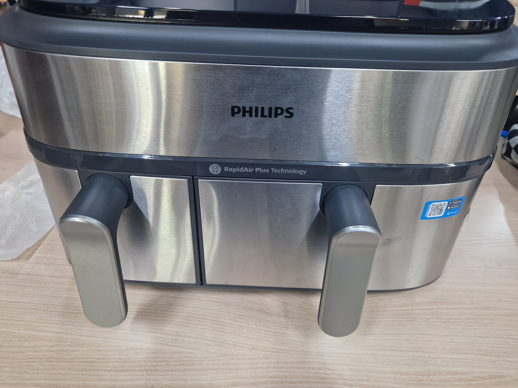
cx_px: 259
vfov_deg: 58.9
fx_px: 344
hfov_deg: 73.9
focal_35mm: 23
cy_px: 194
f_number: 1.8
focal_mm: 5.4
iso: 500
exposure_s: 1/100
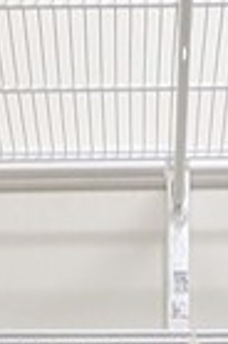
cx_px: 146
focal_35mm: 140
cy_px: 1000
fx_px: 1337
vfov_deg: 10.7
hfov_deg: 9.7
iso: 57
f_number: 2.2
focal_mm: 1.95
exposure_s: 1/24
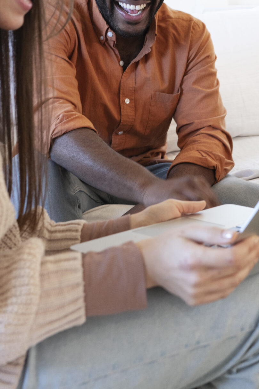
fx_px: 798
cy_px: 127
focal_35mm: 74
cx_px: 186
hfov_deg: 18.3
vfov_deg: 27.2
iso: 1250
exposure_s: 1/60
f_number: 4
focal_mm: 35
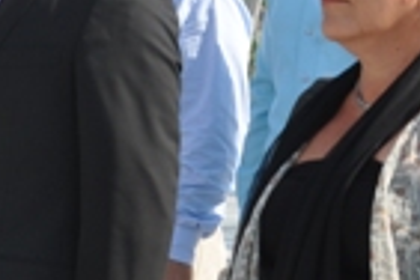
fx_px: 3010
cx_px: -334
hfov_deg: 7.7
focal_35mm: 258
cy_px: 216
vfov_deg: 5.3
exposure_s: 1/250
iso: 200
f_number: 8
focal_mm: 38
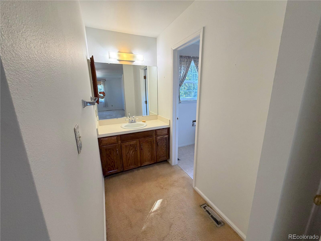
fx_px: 130
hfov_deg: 102.1
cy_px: 120
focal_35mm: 14
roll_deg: +0.9
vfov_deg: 85.7
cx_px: 160
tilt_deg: -12.6
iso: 250
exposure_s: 1/120
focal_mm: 2.22
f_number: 2.2
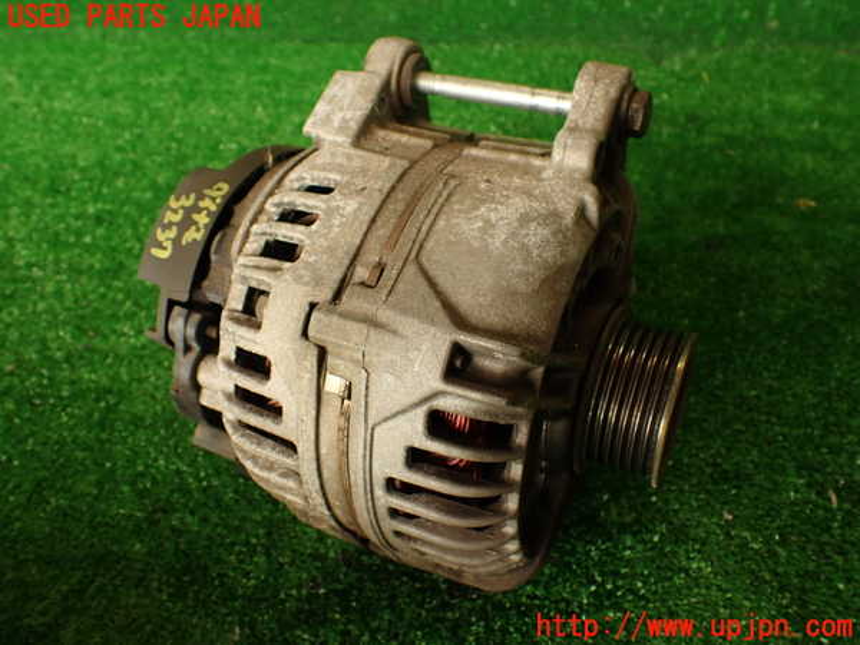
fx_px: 795
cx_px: 430
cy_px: 322
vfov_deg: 44.2
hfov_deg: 56.8
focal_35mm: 32
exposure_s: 1/60
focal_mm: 5.79
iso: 100
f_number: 2.4
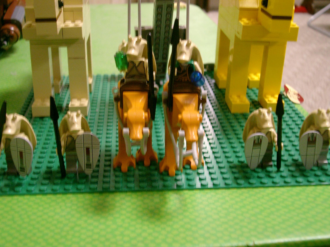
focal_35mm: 50
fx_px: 477
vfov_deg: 29.1
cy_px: 124
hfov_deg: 38.2
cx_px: 165
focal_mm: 10.2
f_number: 3
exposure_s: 1/15
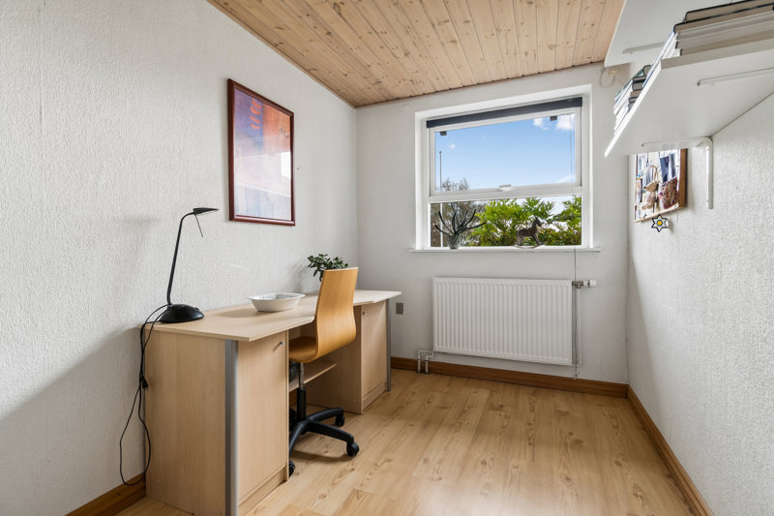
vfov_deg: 72.0
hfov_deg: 95.0
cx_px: 387
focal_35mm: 16
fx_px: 355
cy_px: 258
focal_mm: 11
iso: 200
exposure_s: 1/30
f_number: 8
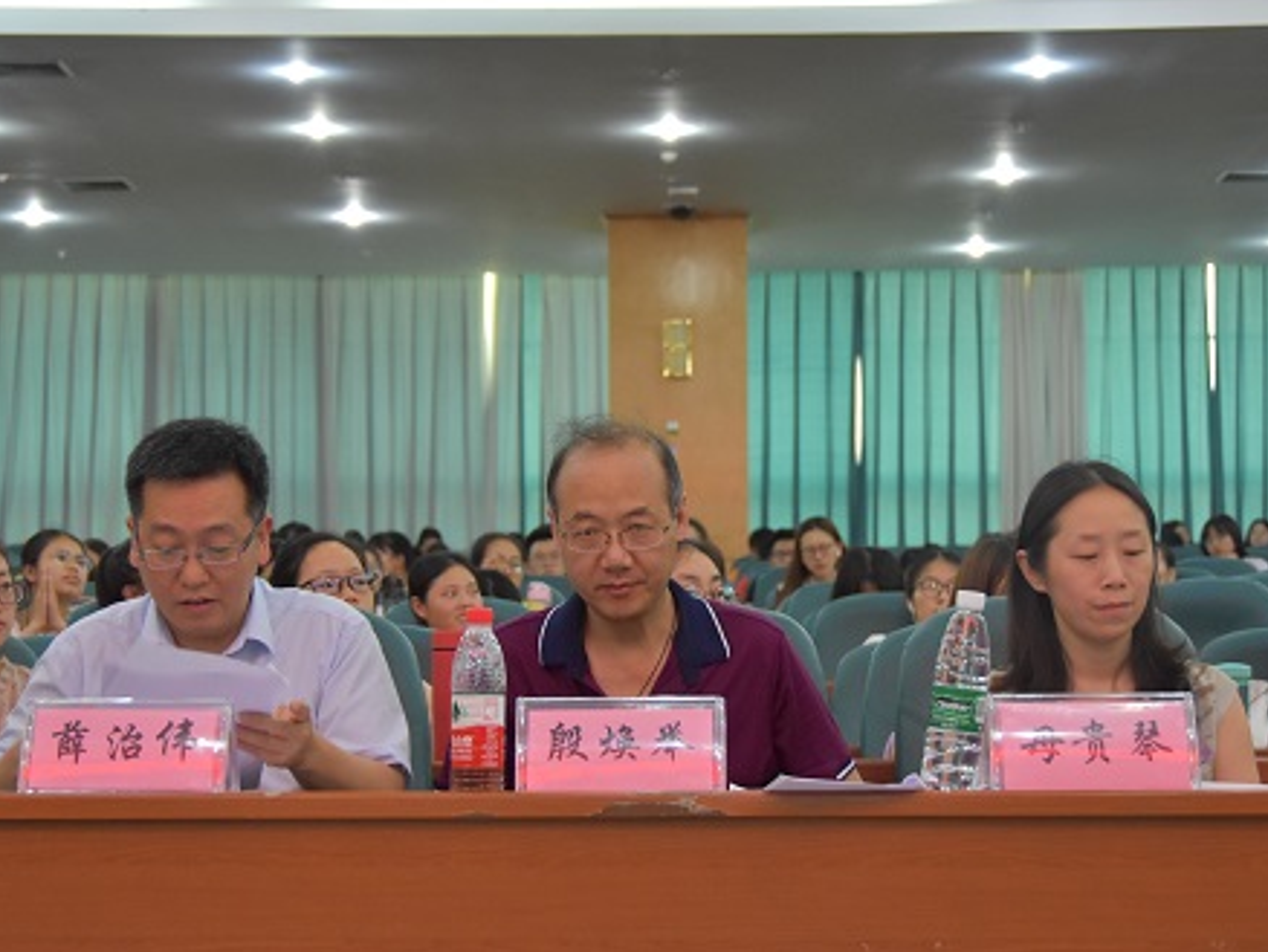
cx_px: 620
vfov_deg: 18.7
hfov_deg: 24.7
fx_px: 2895
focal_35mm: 79
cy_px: 479
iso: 1600
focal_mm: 48
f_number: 4.5
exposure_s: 1/80
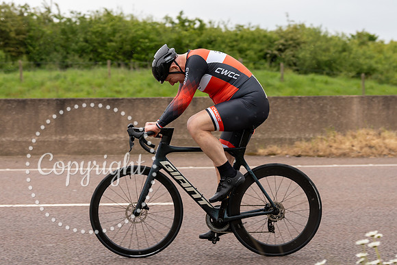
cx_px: 186
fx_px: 1002
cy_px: 100
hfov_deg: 22.4
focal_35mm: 91
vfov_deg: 15.0
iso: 320
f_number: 3.5
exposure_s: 1/1000
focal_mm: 70
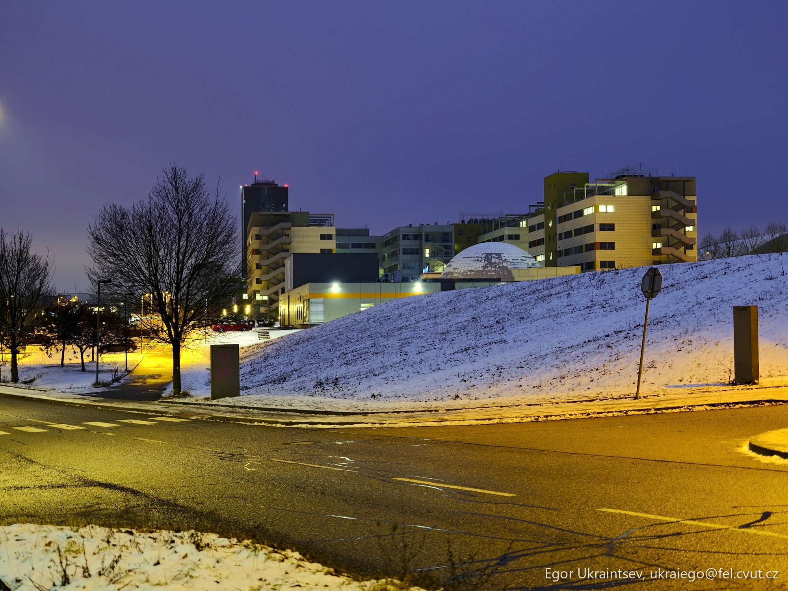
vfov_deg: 26.6
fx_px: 1252
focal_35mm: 55
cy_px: 296
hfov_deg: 34.9
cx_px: 394
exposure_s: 6
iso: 100
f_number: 5.6
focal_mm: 70
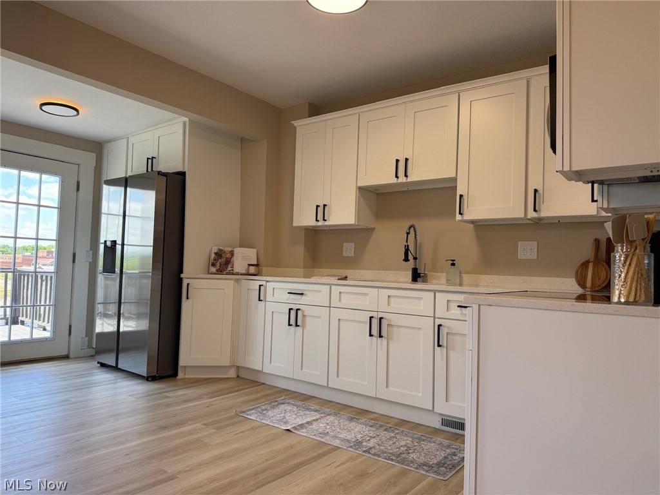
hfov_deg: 71.6
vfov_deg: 56.8
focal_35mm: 24
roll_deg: -2.1
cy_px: 248
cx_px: 330
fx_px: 458
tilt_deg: +3.4
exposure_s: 1/237
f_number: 1.78
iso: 100
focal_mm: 6.76
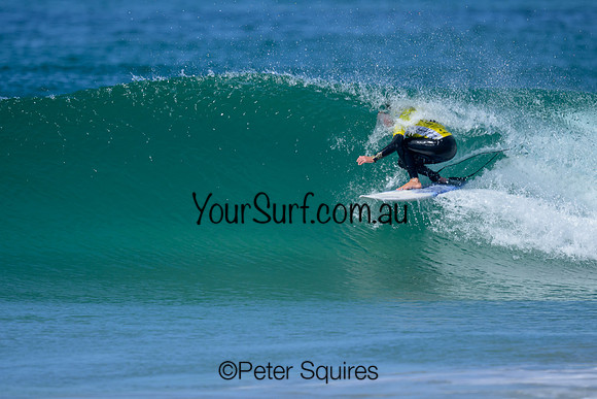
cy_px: 221
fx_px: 18242
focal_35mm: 1100
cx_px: 295
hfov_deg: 1.9
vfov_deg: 1.3
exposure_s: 1/2000
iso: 360
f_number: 6.3
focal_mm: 800
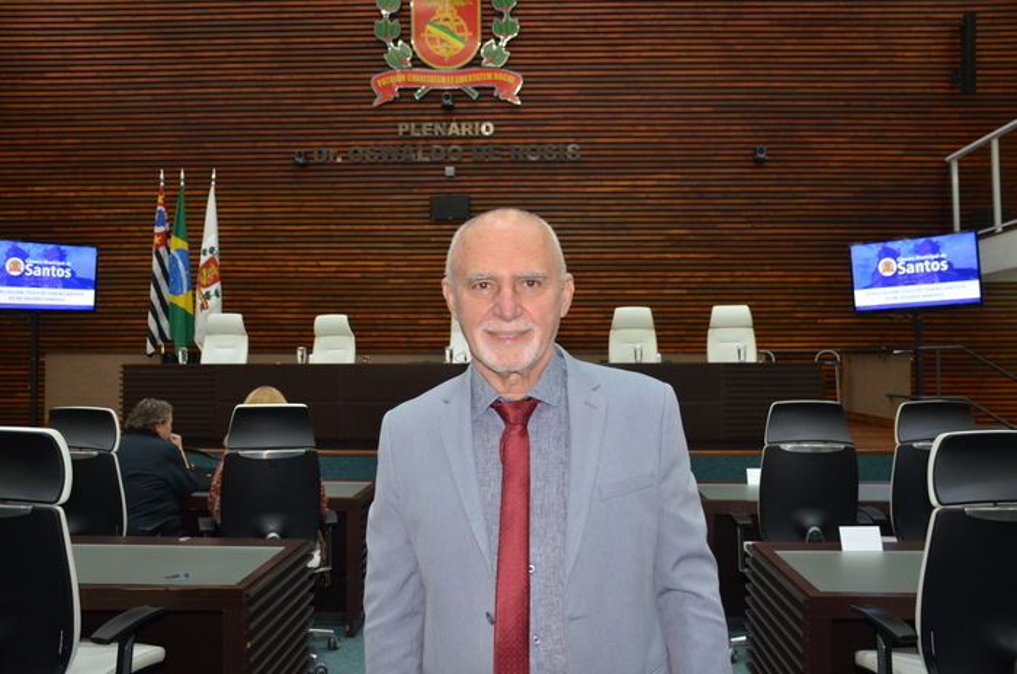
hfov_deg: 62.0
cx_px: 508
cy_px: 337
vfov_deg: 43.4
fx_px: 846
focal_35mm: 30
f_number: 3.5
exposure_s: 1/60
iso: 800
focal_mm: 20
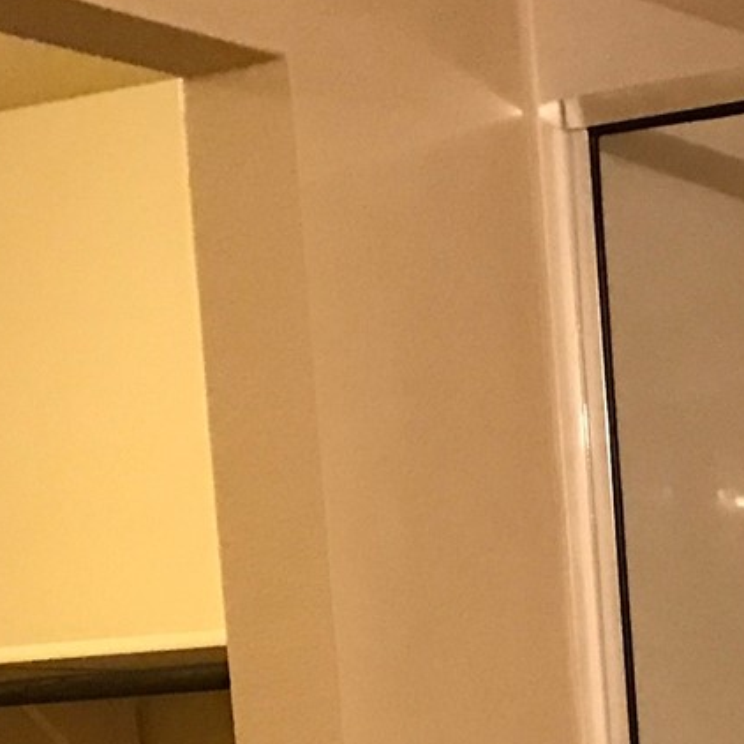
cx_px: 1218
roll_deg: +3.4
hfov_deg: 13.4
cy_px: 1236
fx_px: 2918
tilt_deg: -9.8
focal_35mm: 120
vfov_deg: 13.4
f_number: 1.8
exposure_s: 1/15
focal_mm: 3.99
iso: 100
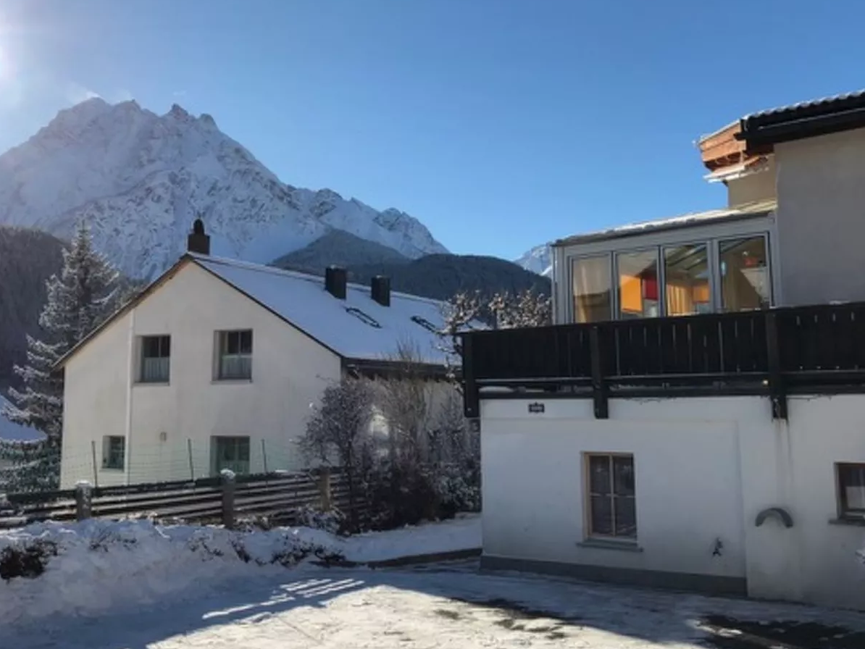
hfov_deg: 47.8
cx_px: 415
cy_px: 276
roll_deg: +1.3
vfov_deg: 36.8
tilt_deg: +4.1
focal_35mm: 39
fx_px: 975
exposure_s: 1/2857
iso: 25
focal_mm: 3.99
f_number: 1.8
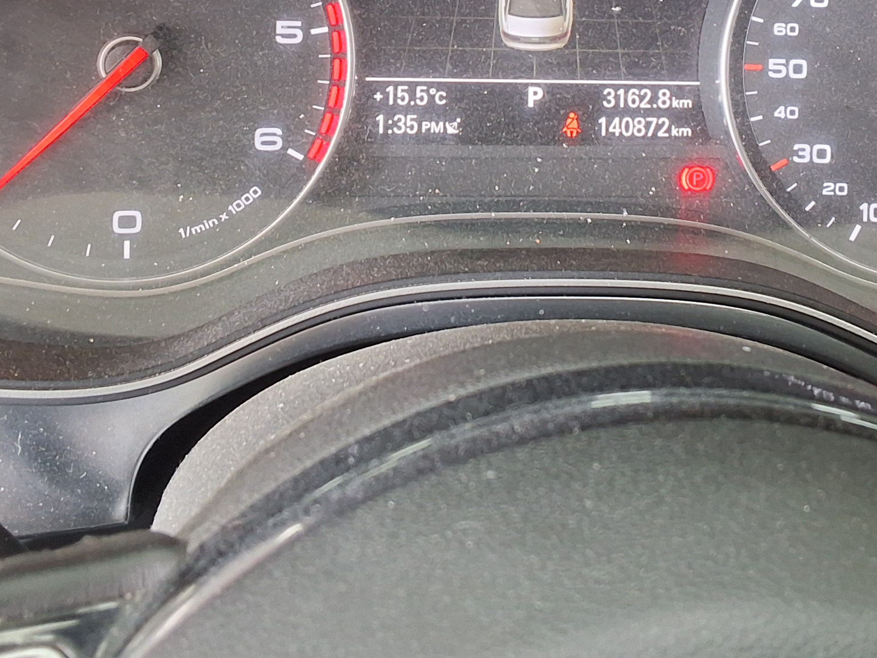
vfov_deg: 23.4
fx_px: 1520
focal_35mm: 60
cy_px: 3
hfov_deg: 32.0
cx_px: 551
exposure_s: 1/40
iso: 200
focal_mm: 2.91
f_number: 1.9
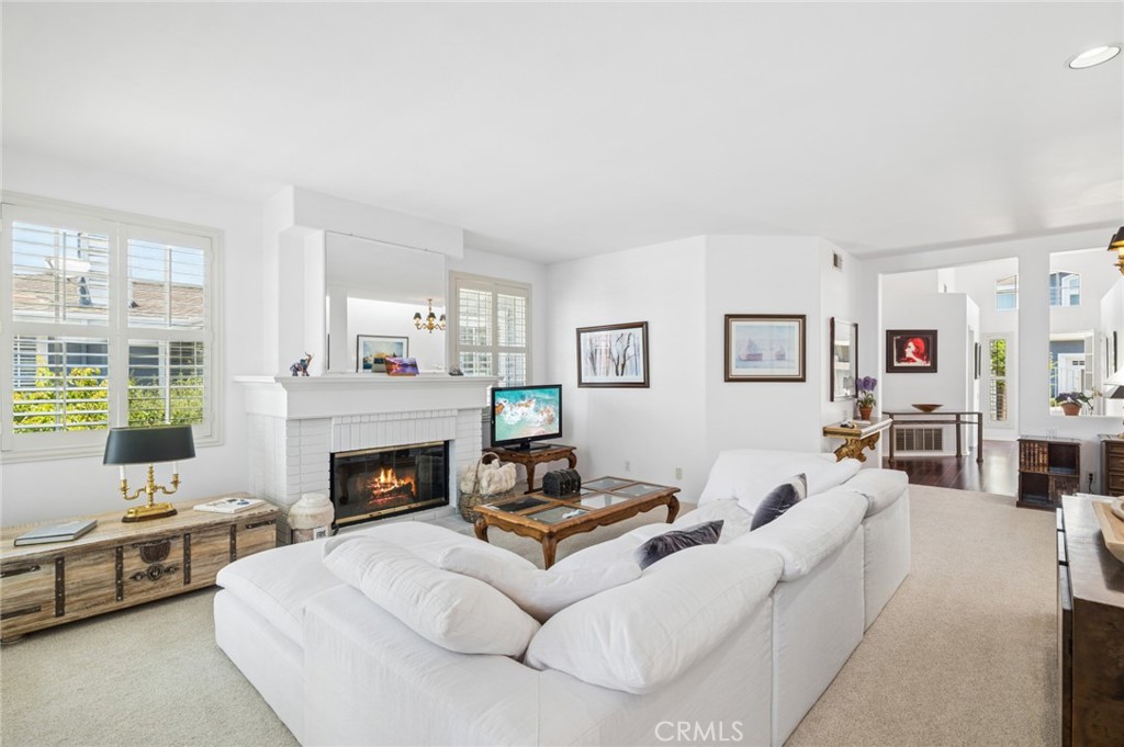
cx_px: 562
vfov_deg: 73.7
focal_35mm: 16
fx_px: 499
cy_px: 374
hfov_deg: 96.8
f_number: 9
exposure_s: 1/10
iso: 125
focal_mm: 16
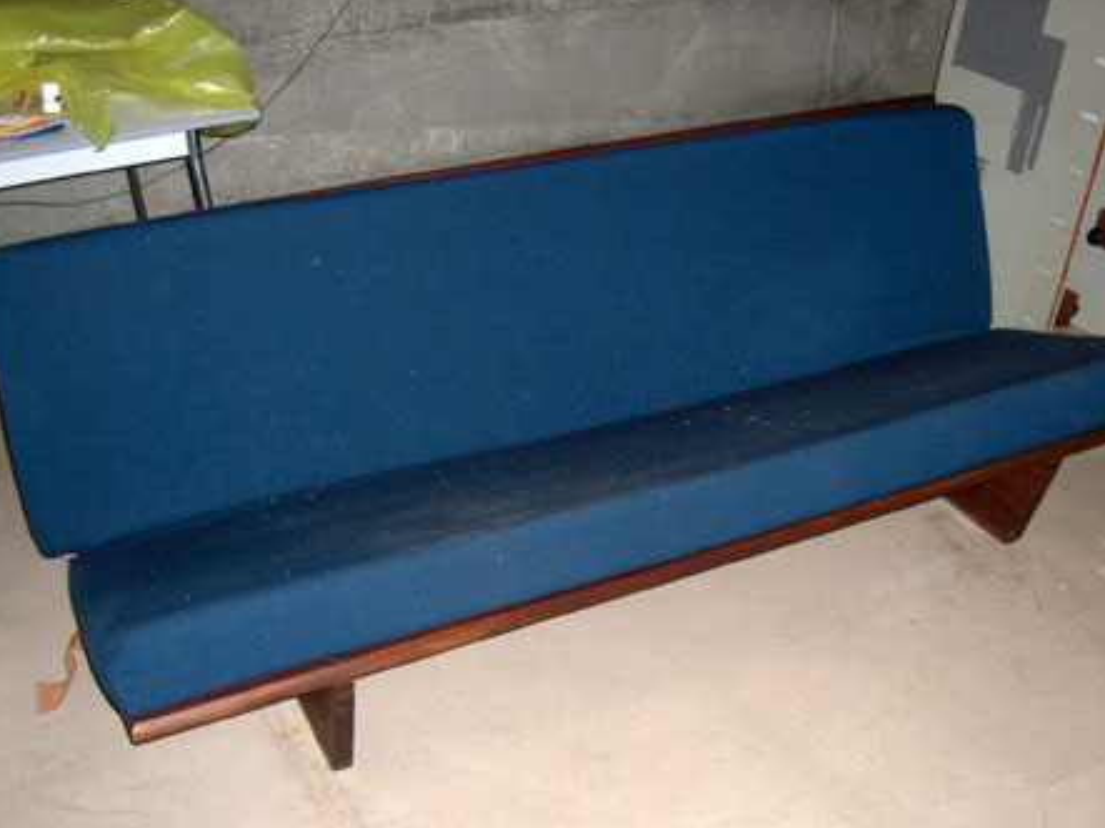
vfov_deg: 33.5
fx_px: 1372
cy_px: 459
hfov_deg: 43.9
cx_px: 575
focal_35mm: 43
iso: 200
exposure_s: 1/60
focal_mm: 7.9
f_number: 2.8
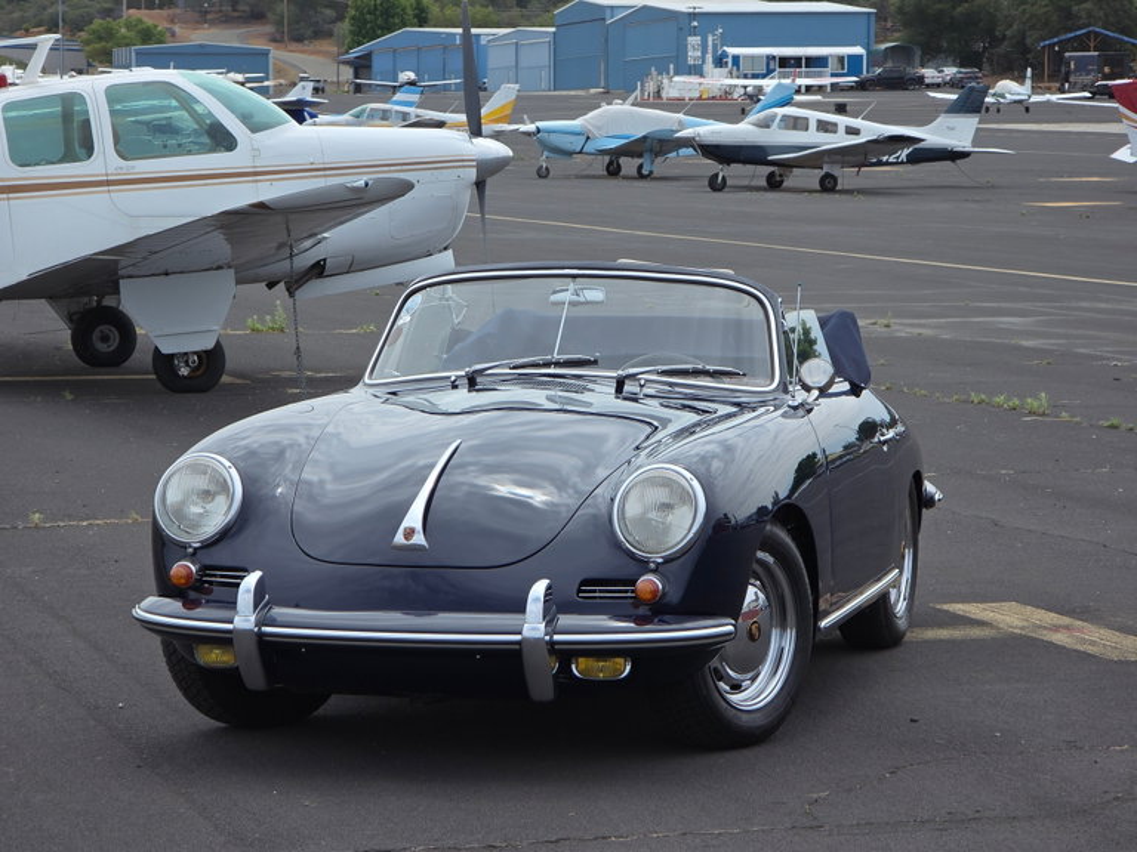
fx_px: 3777
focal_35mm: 115
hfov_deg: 17.1
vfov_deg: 12.9
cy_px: 426
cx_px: 568
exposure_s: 1/1053
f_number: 3.4
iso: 64
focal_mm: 18.6
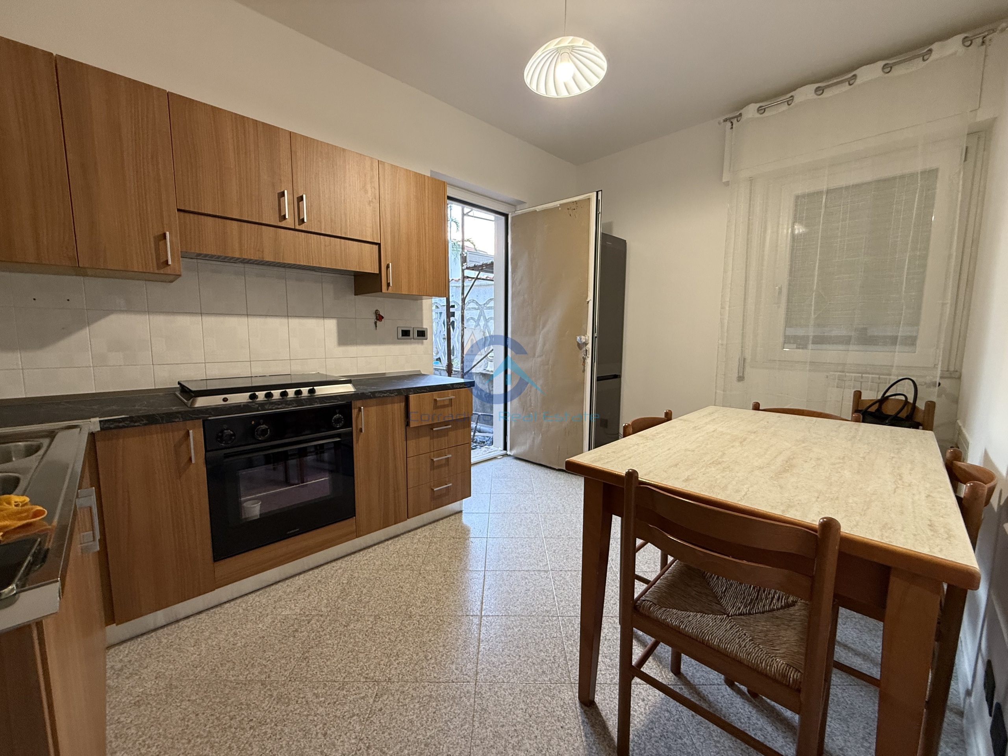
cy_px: 378
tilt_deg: -6.0
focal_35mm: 14
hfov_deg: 102.1
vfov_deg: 85.7
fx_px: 408
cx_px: 504
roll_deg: -0.4
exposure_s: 1/50
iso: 200
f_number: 2.2
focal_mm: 2.22
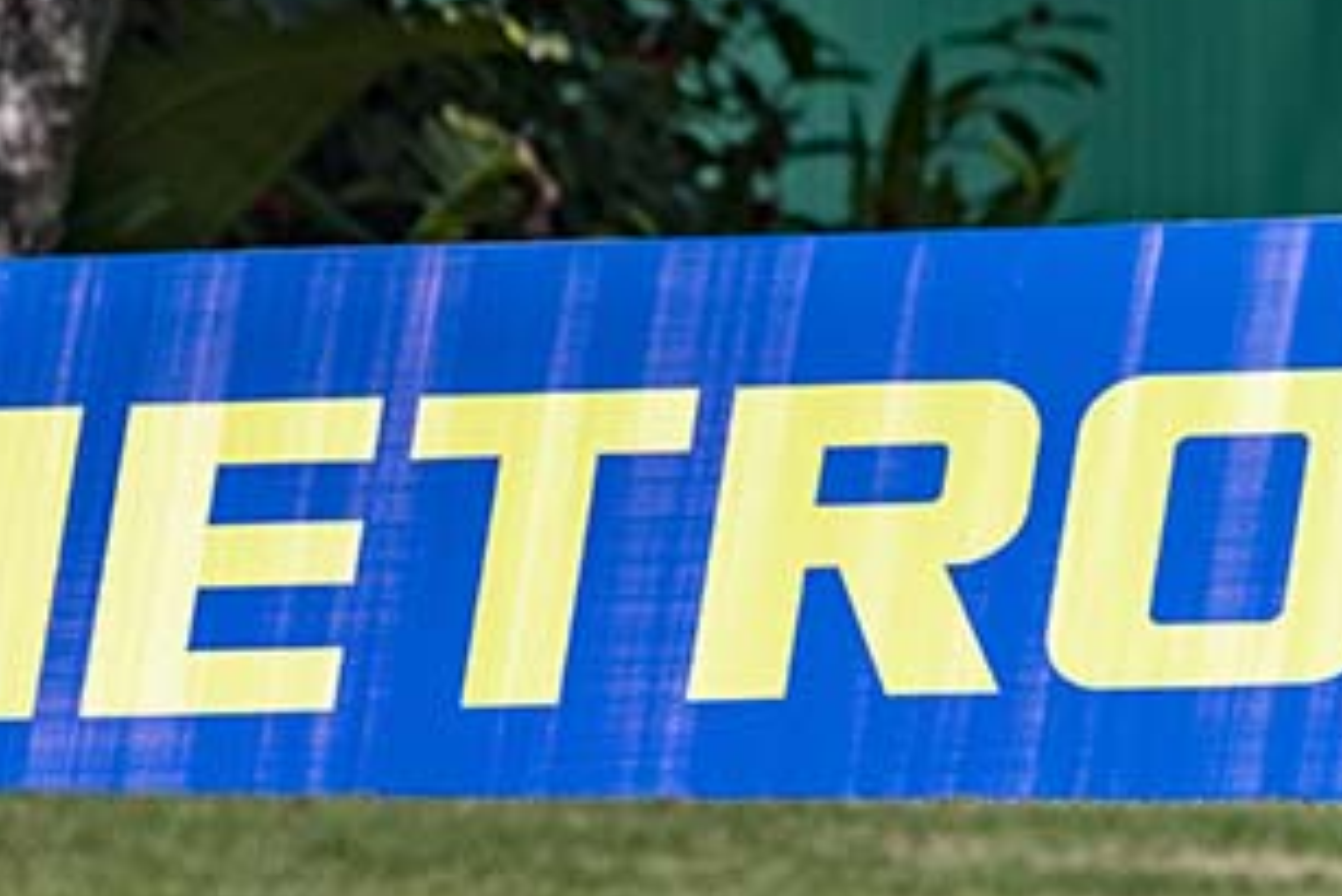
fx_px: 46654
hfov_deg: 1.6
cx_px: 1582
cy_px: -70
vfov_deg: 1.1
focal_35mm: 1251
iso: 400
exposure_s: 1/3200
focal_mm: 400
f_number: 5.6
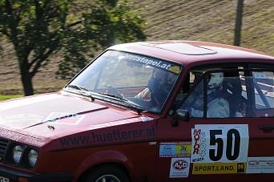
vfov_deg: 6.0
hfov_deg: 9.0
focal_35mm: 230
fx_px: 1748
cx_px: 161
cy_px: 132
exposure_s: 1/320
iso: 250
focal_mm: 82
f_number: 9
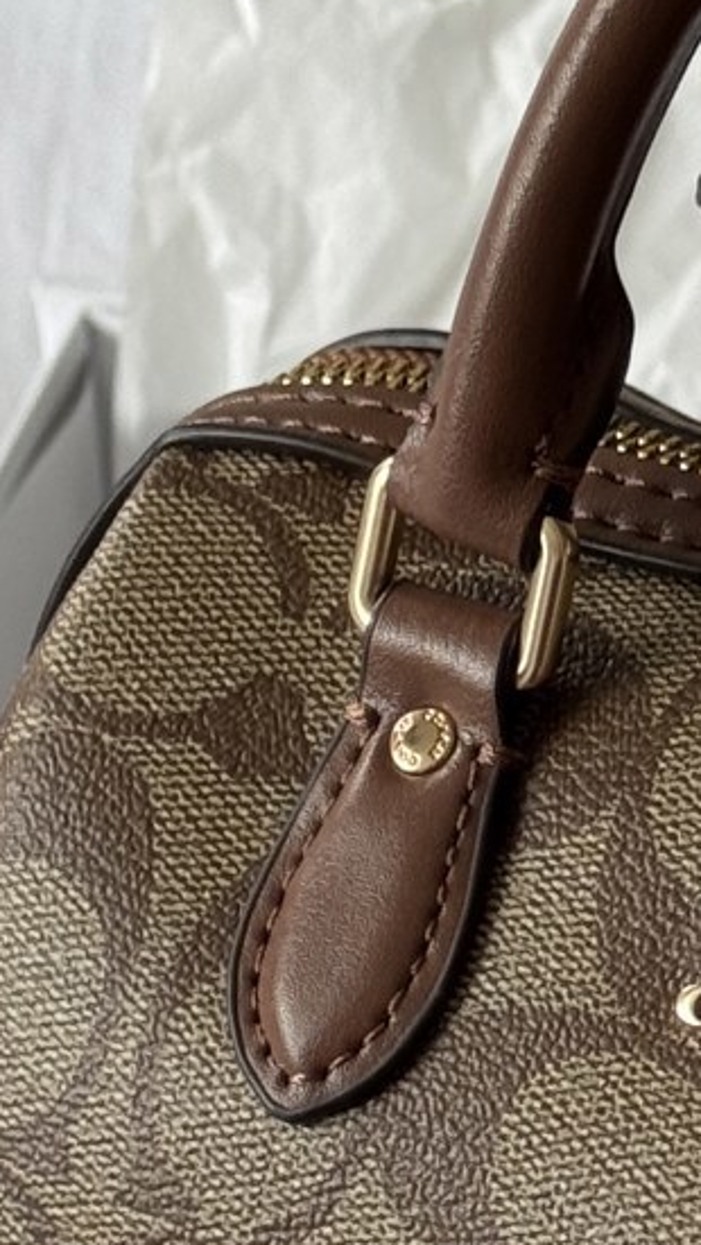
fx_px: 6269
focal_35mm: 190
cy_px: 1188
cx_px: 737
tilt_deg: -53.0
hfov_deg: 6.4
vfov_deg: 11.2
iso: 80
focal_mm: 6.76
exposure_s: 1/121
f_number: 1.78
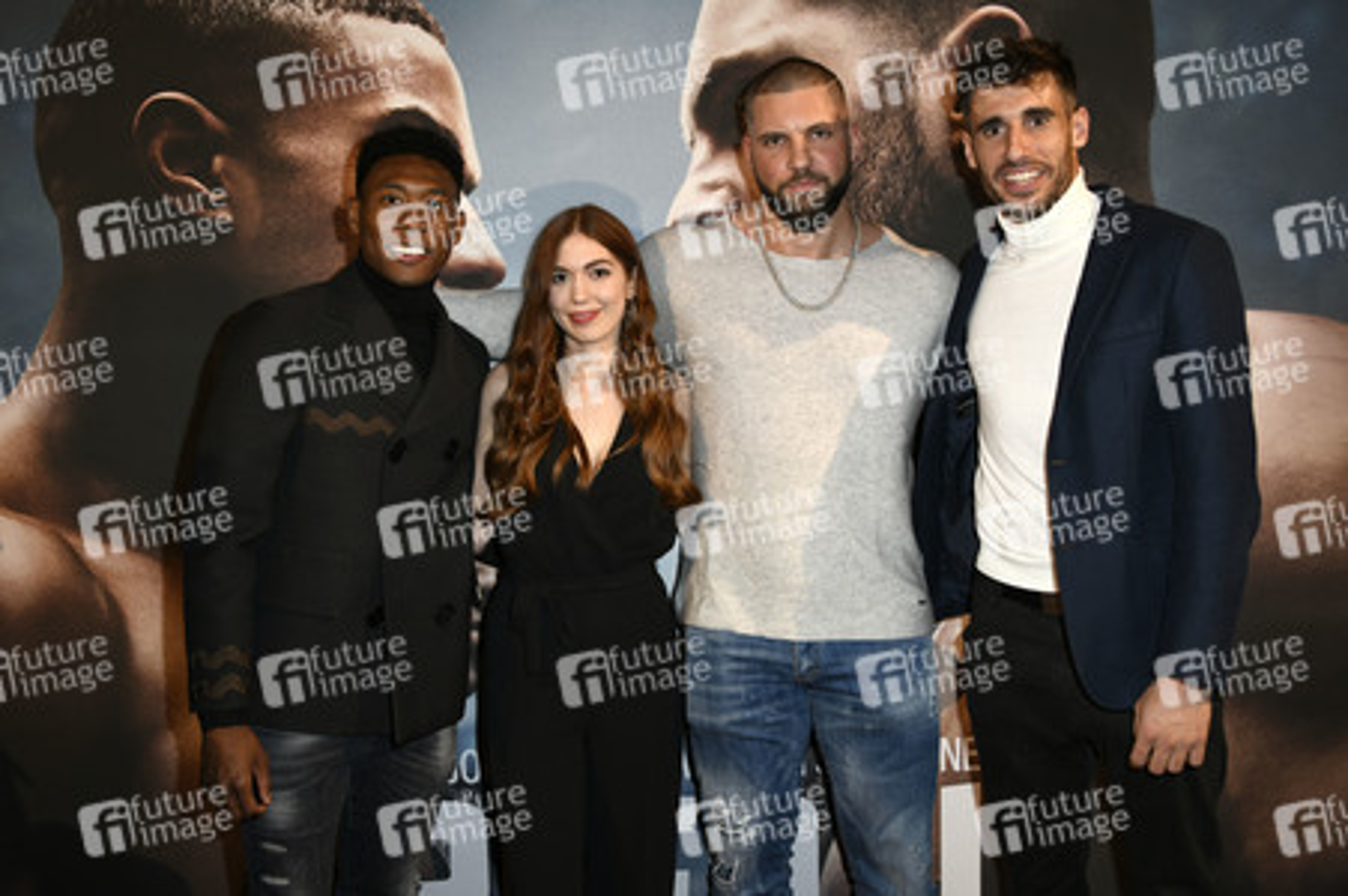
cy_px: 448
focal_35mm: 32
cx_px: 674
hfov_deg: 58.8
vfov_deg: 41.1
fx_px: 1197
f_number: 6.3
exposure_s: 1/125
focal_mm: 32
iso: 500
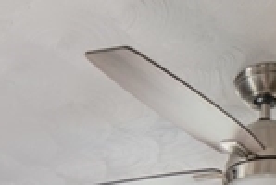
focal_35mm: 96
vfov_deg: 11.2
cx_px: 126
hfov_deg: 21.2
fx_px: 737
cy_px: 484
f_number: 16
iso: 100
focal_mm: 14
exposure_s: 3
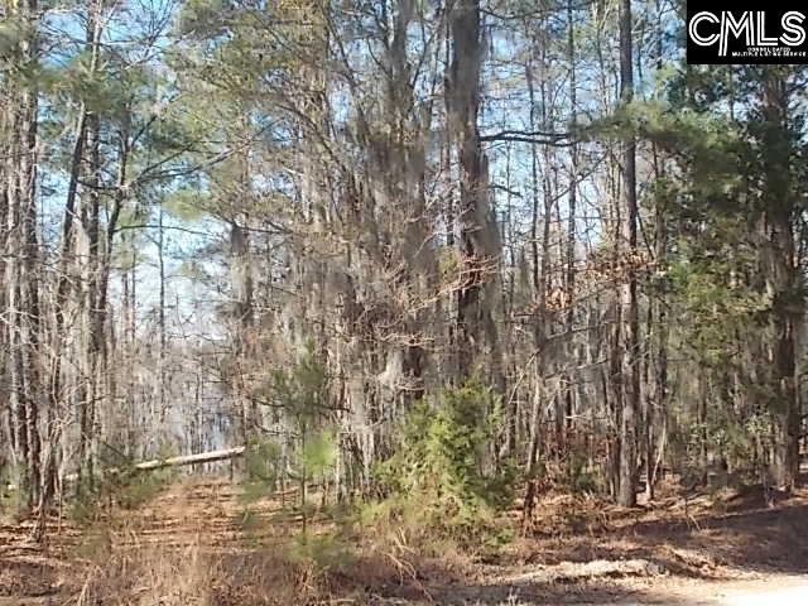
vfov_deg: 32.9
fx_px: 1027
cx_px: 404
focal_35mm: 44
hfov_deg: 42.9
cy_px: 303
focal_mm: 7.9
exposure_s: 1/125
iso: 80
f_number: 4.2
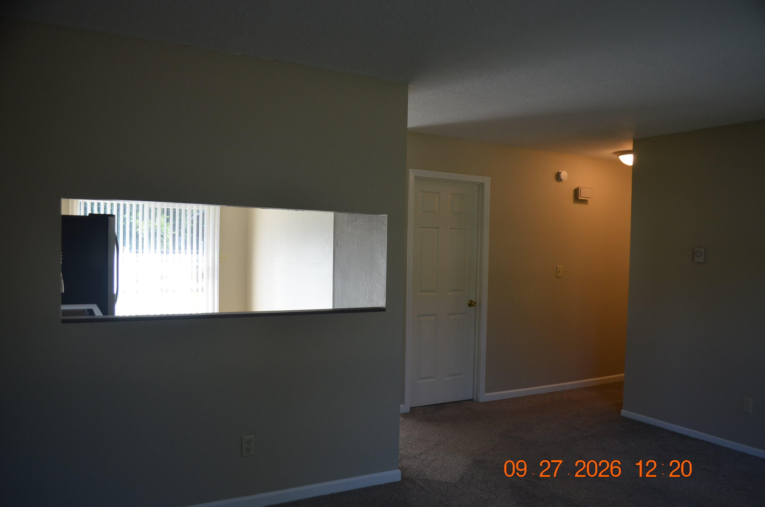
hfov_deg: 67.5
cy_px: 254
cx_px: 382
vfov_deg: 47.7
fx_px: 573
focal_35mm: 27
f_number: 4.5
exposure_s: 1/80
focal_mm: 18
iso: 400
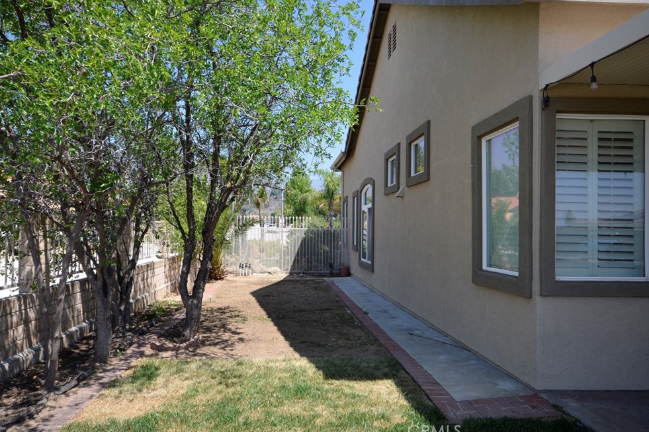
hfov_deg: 71.5
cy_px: 217
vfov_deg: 51.3
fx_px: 451
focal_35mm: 25
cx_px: 317
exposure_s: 1/250
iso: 180
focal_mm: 16
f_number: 8
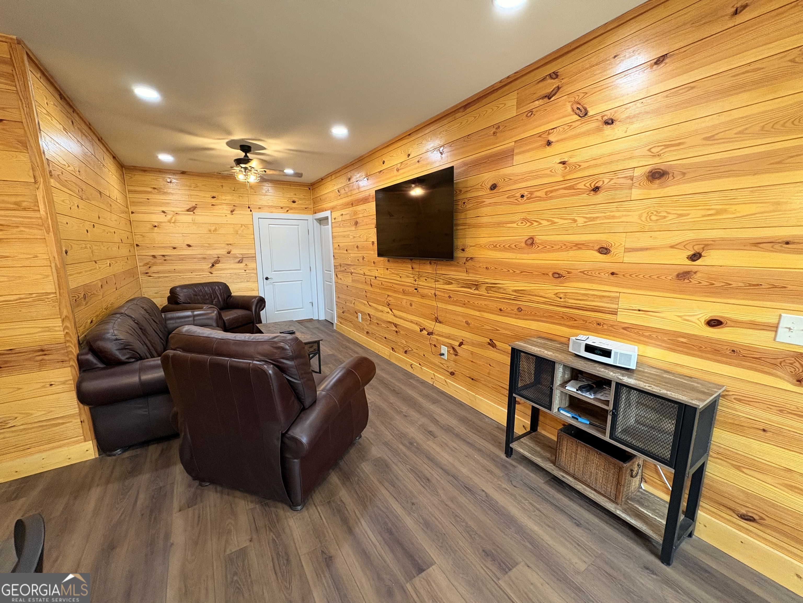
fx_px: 325
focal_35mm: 14
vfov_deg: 85.7
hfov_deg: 102.1
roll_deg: +1.0
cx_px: 402
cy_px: 302
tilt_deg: -9.6
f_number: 2.2
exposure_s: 1/60
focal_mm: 2.22
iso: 250
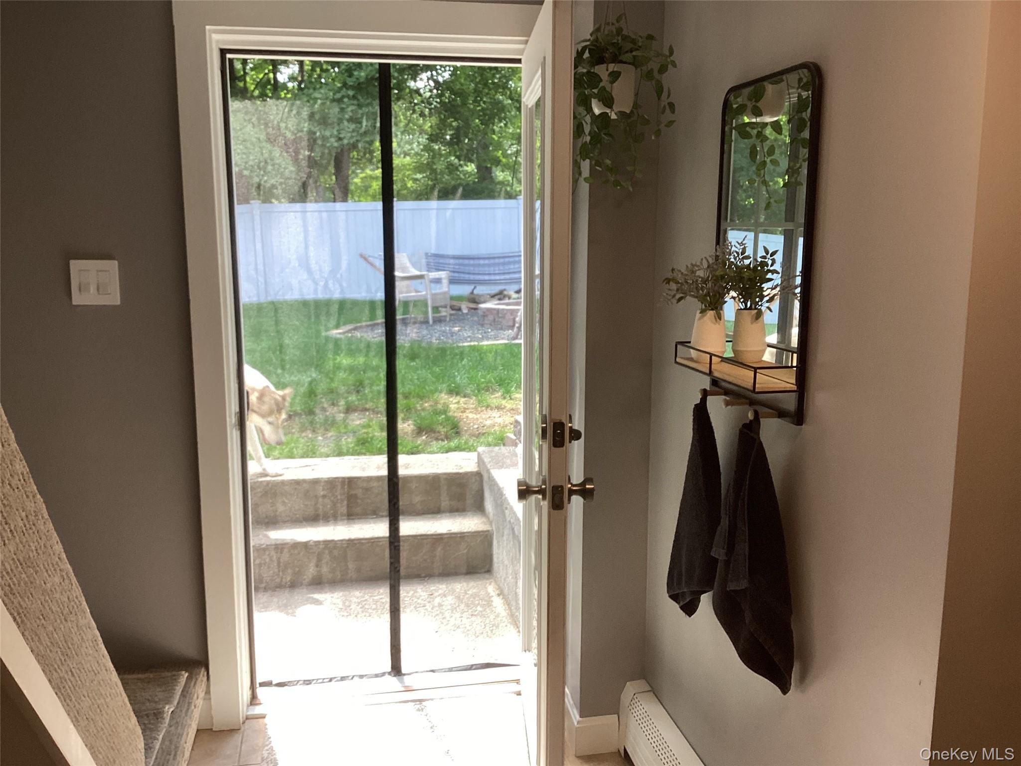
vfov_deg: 45.4
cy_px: 383
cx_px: 510
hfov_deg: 58.4
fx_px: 914
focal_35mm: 31
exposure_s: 1/60
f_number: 2.4
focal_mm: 3.3
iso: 64
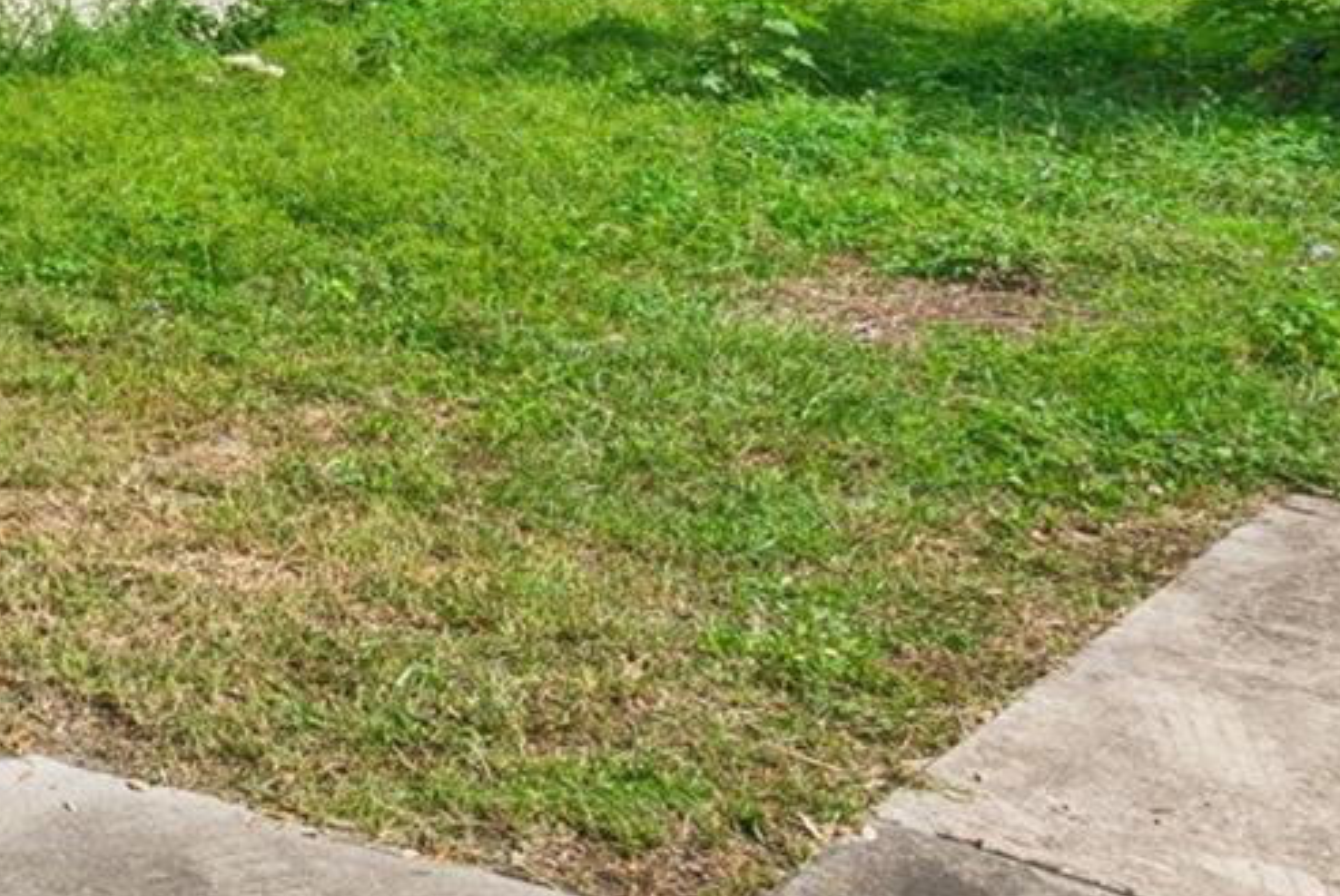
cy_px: -153
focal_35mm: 52
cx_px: -784
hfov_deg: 25.6
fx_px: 1937
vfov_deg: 23.9
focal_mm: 16
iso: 64
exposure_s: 1/50
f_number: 16
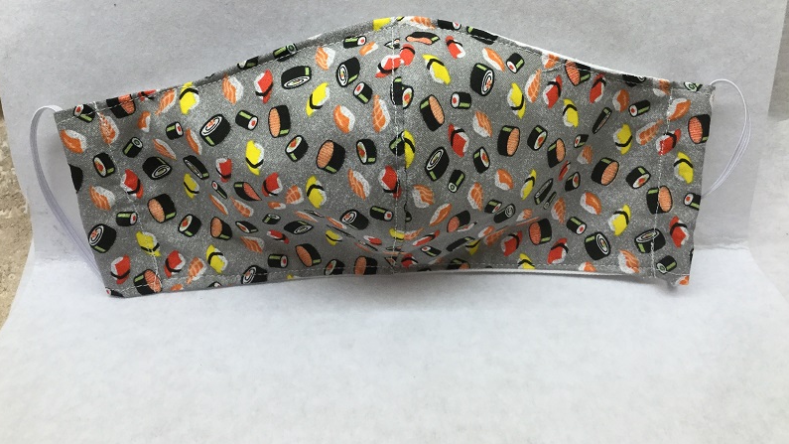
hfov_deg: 58.0
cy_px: 187
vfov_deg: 34.6
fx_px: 711
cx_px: 393
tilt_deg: -50.1
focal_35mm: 34
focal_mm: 3.3
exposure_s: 1/30
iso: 40
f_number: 2.4
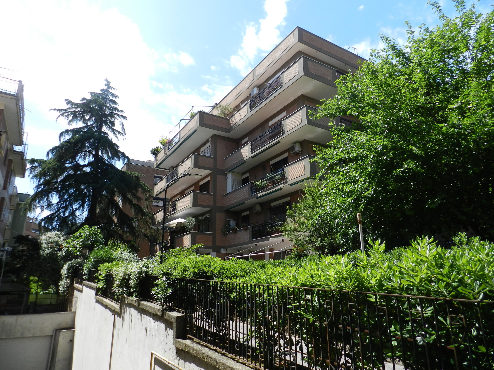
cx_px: 247
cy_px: 185
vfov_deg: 58.9
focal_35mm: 23
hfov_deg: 73.9
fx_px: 328
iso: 160
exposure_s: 1/1000
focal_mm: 4
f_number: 3.4
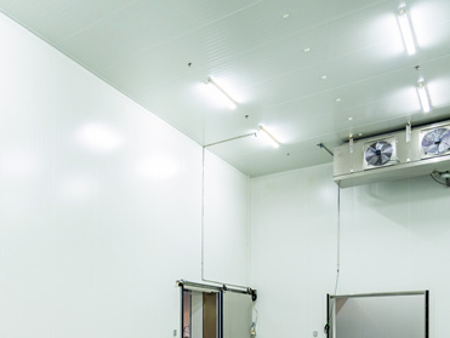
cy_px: 199
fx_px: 455
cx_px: 46
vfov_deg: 40.6
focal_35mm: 35
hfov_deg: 47.3
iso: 400
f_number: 8
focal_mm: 17
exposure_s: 1/10
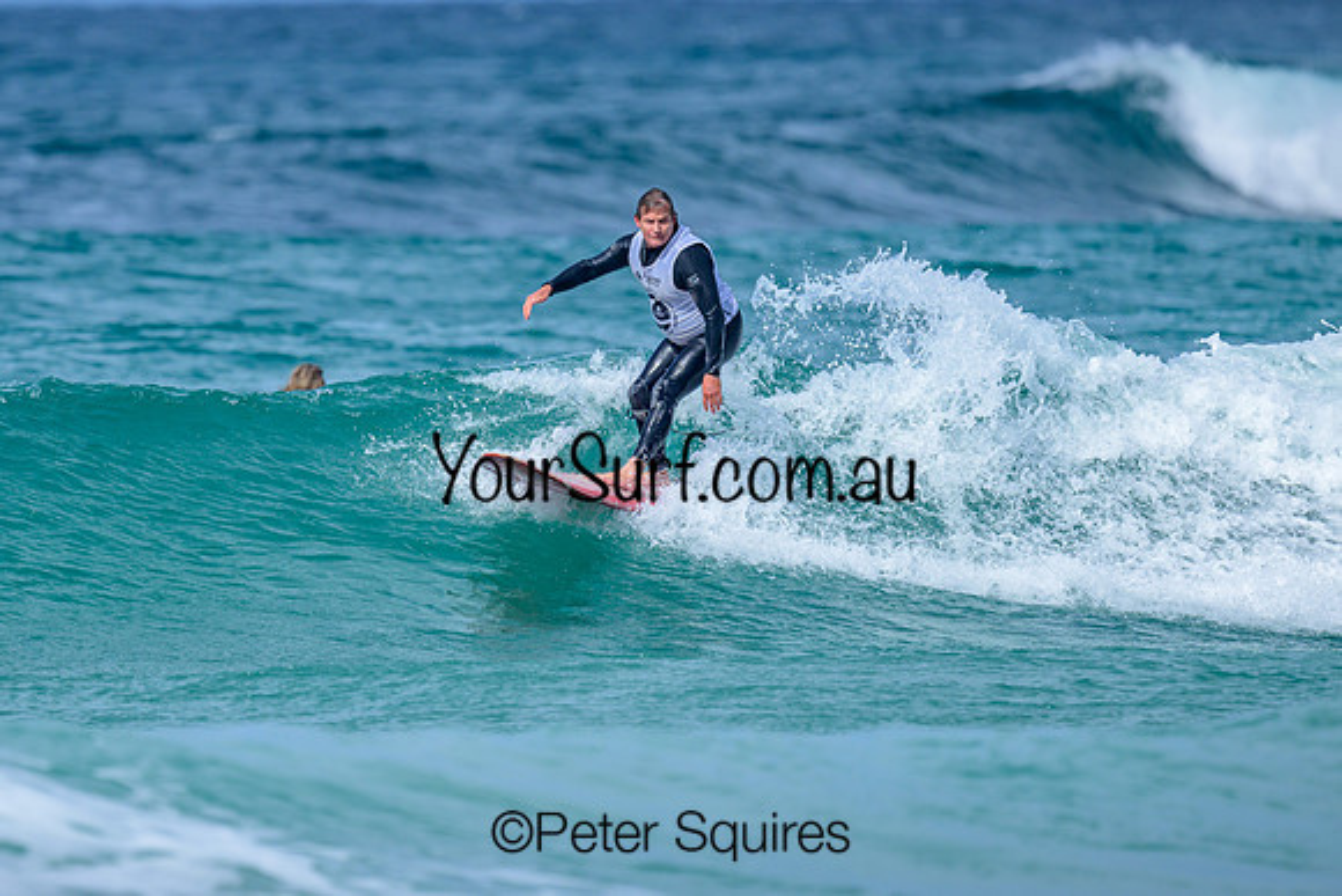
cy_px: 450
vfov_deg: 1.3
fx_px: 41005
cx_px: 485
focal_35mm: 1100
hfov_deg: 1.9
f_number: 6.3
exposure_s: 1/2000
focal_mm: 800
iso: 250
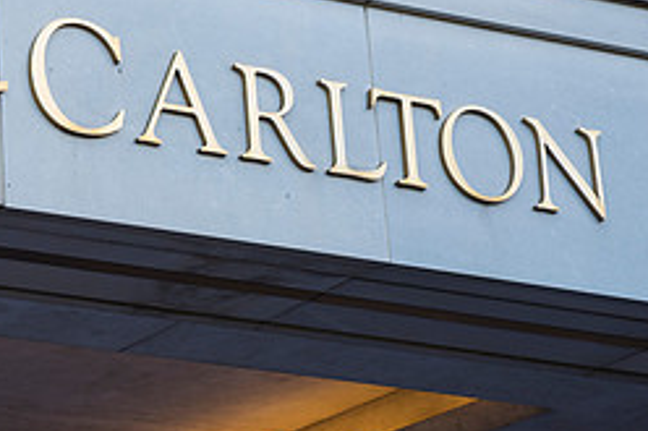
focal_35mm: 164
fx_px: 2950
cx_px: -91
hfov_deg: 12.3
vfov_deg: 8.3
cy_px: 54
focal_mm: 70
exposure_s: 1/125
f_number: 5.6
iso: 200
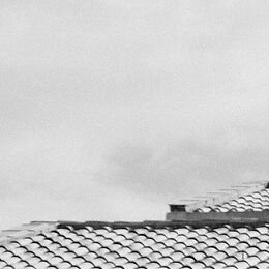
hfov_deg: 5.5
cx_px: 778
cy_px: 790
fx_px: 2620
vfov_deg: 5.5
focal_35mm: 298
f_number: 5
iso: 640
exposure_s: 1/2500
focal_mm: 25.4
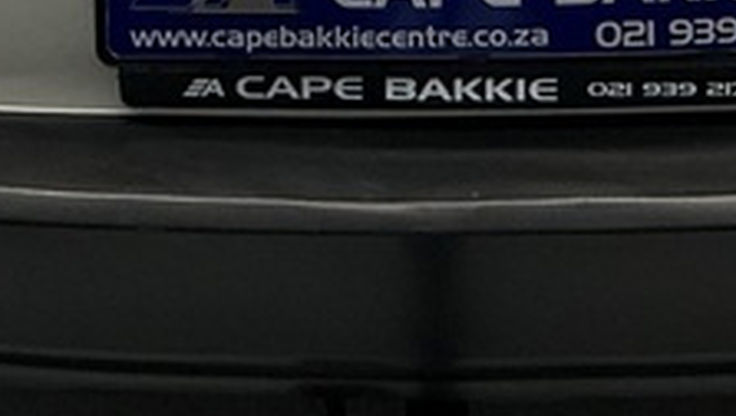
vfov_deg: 14.5
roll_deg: +0.9
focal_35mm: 70
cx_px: 380
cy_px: -399
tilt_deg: -17.5
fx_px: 1368
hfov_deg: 30.1
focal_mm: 2.22
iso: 200
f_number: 2.2
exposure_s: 1/99
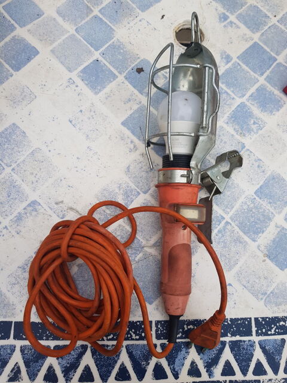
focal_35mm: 26
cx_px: 144
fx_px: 287
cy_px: 192
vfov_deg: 67.3
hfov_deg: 53.1
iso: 40
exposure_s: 1/1276
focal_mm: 4.2
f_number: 1.7
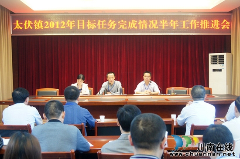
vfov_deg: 25.7
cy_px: 80
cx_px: 120
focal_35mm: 52
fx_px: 349
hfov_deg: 37.9
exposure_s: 1/20
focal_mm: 35
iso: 1600
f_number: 4.5
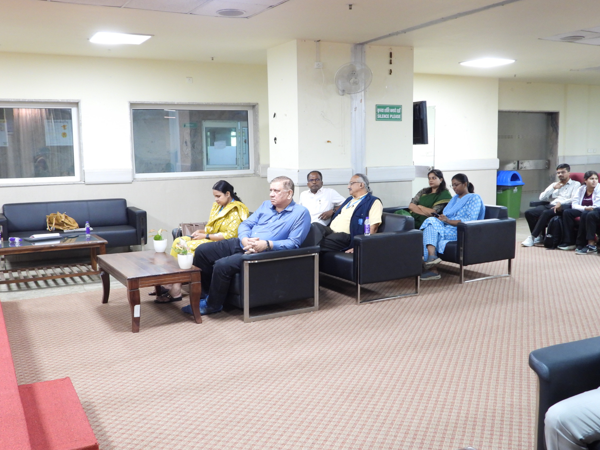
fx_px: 607
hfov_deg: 52.6
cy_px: 225
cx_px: 300
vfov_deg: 40.7
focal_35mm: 35
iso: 400
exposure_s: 1/10
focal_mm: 6.3
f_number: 3.2
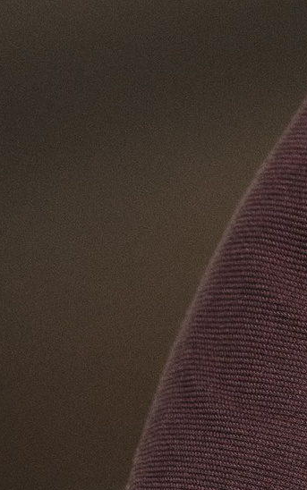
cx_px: 1085
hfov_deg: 1.4
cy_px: 35
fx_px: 12891
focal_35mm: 964
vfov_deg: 2.2
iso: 800
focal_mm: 135
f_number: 2.2
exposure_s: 1/125
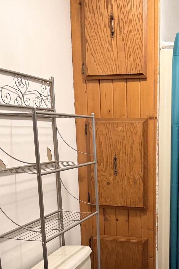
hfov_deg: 28.5
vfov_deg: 41.4
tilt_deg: -9.5
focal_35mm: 46
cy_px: 203
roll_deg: +0.7
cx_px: 151
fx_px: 343
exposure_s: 1/60
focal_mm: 6.76
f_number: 1.78
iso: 640
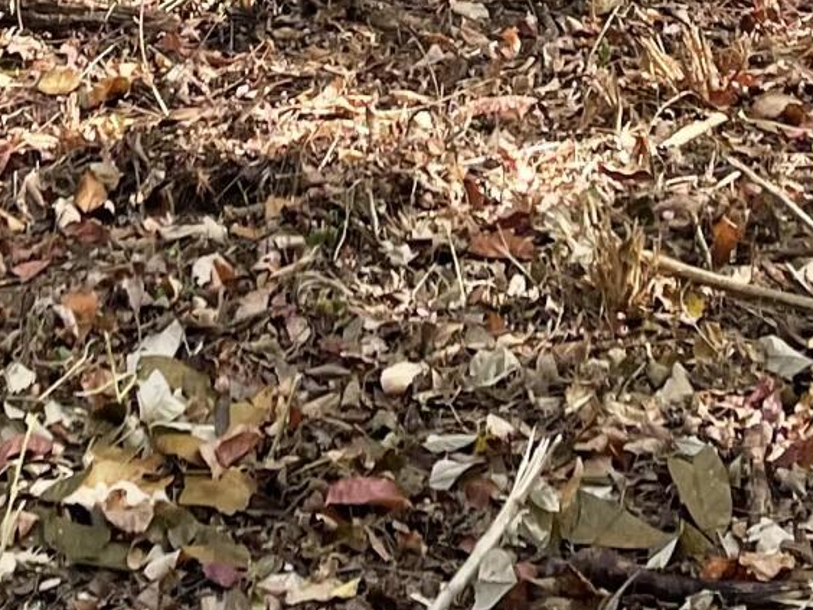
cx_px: 228
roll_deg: +6.7
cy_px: -806
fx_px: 3124
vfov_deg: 9.9
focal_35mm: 133
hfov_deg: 14.8
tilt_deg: -8.0
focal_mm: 5.1
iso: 32
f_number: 1.6
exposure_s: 1/217
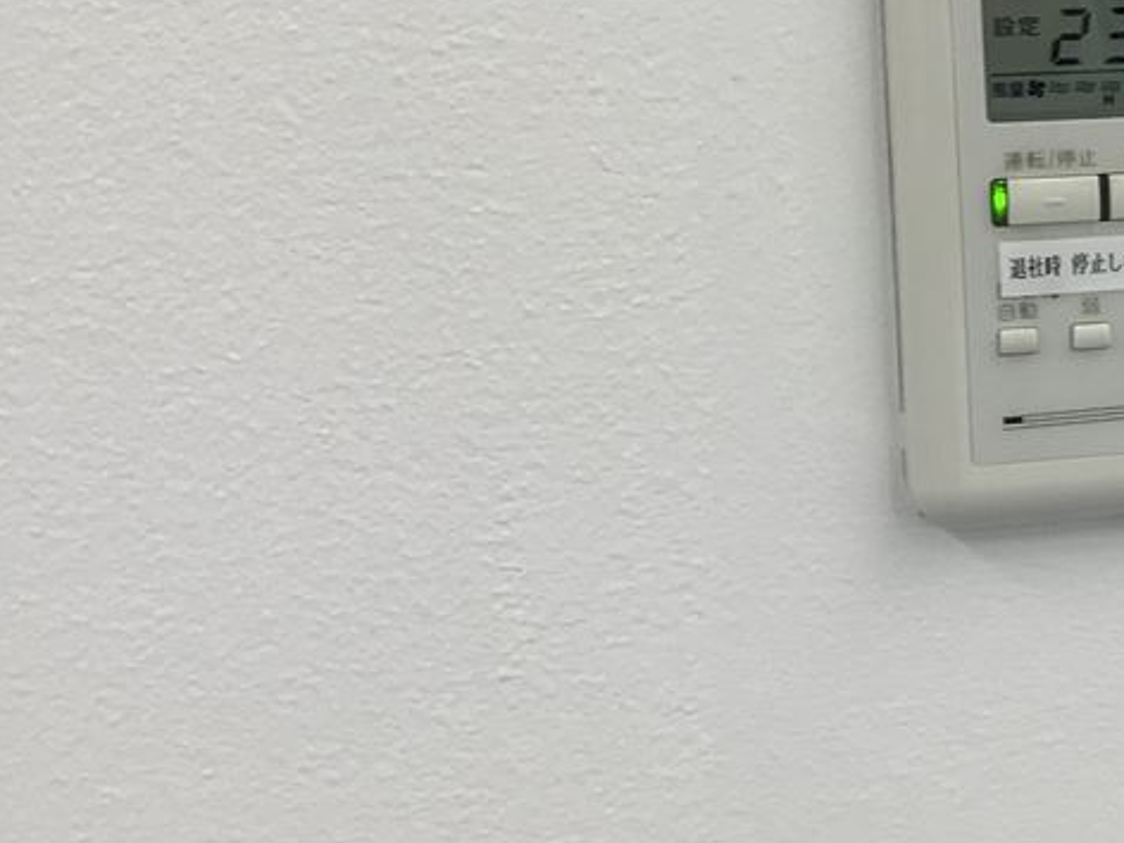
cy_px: 348
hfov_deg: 18.7
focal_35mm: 95
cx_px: 1574
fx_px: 3085
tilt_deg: -12.1
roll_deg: -0.9
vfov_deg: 15.6
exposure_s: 1/126
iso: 20
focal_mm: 3.99
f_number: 1.8
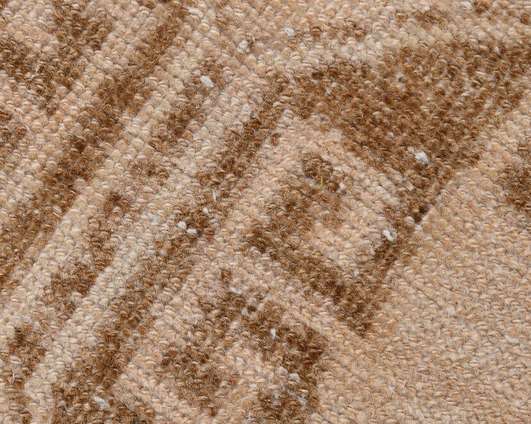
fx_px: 1650
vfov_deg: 14.7
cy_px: 226
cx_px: 152
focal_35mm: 105
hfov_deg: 18.2
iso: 160
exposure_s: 1/125
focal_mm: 45
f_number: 13
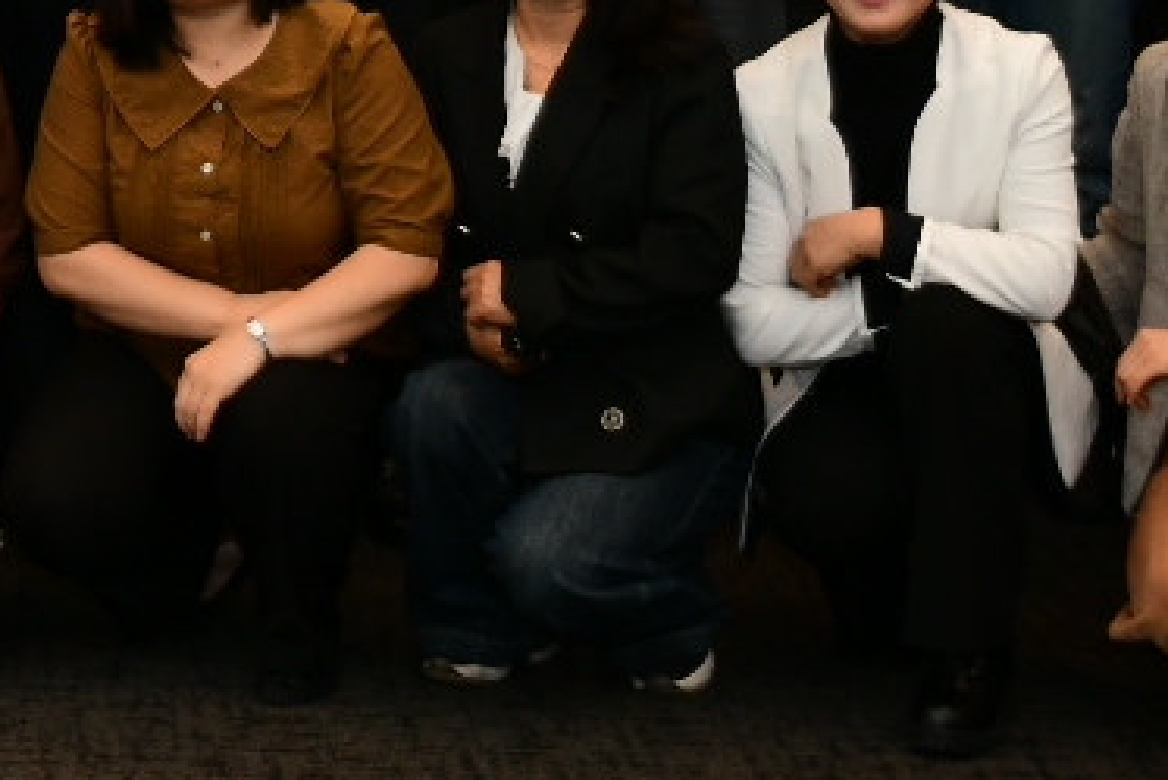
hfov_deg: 14.4
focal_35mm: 139
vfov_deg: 9.3
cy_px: -699
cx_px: -100
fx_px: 4511
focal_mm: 32
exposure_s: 1/250
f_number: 2.8
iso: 1600
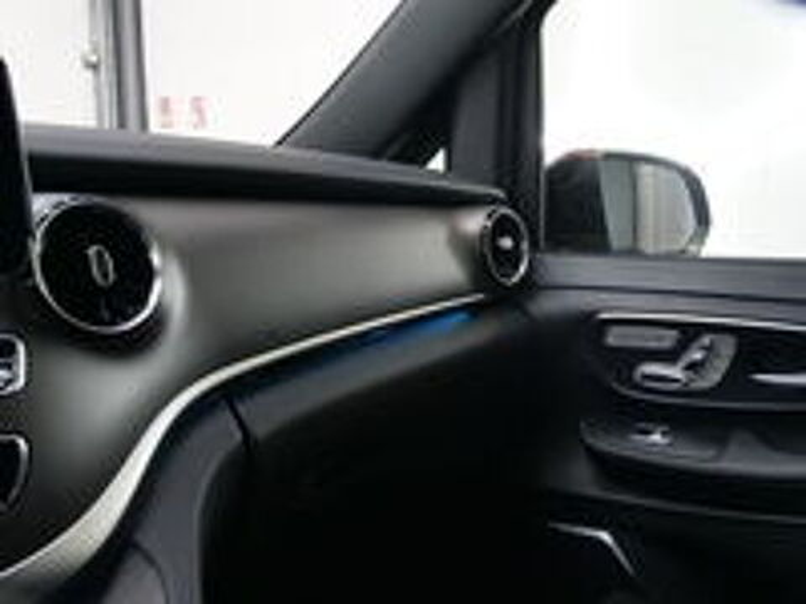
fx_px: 745
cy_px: 302
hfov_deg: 56.8
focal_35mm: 32
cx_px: 403
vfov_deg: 44.2
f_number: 6.3
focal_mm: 16
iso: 3200
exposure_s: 1/20
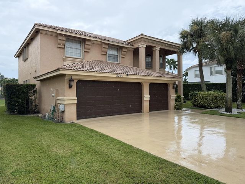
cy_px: 92
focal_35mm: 24
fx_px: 170
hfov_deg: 71.6
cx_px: 122
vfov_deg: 56.8
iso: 100
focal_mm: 6.76
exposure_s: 1/1618
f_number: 1.78
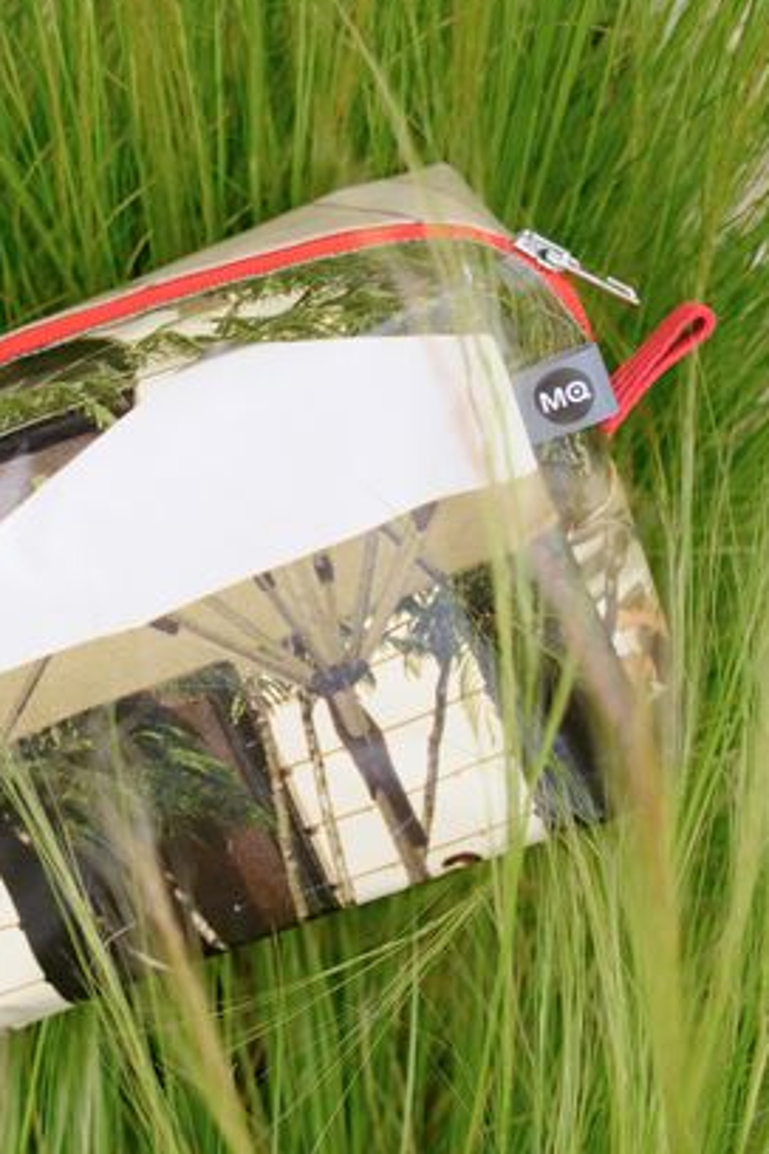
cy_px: 631
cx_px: 151
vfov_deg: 30.9
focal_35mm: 65
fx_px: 2083
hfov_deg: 20.7
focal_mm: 24.5
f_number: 2.8
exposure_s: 1/680
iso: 250
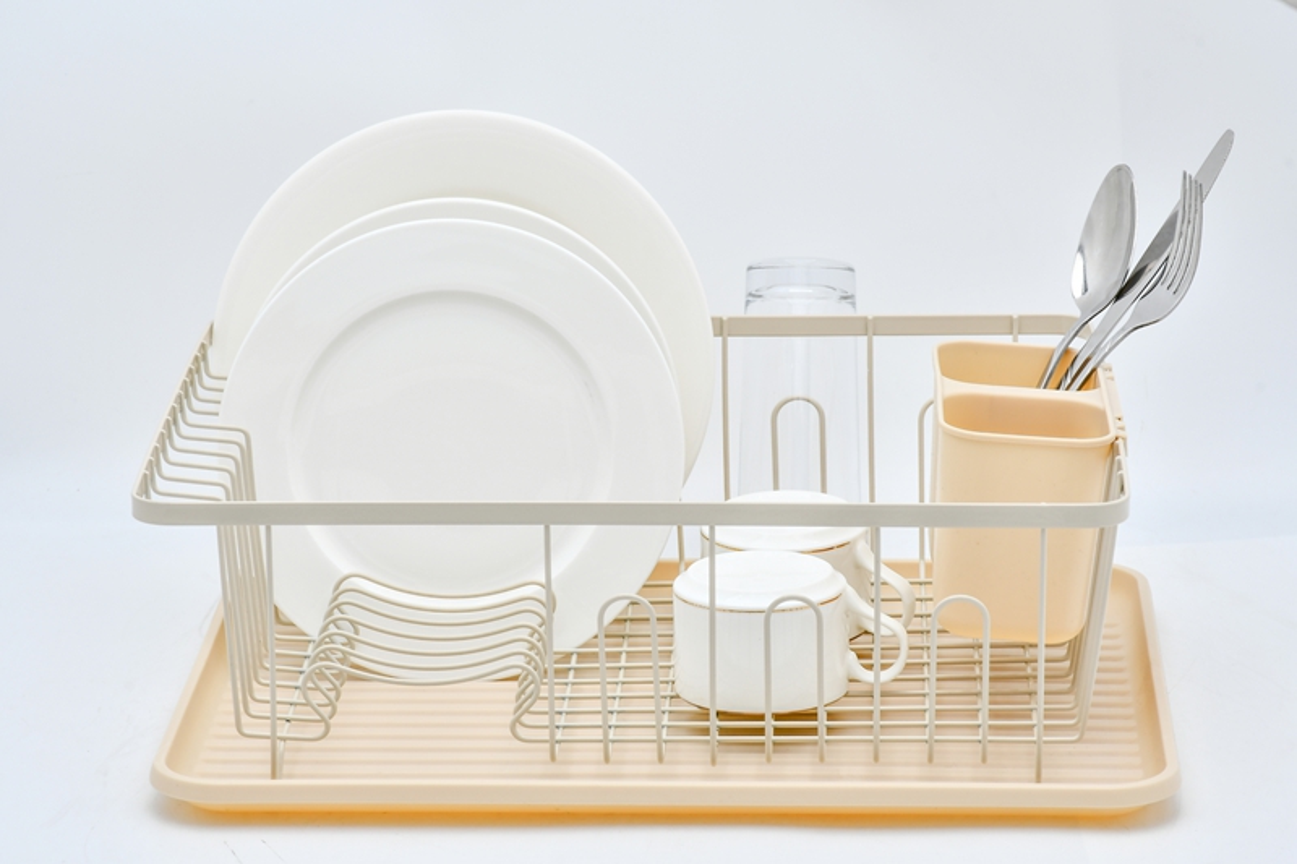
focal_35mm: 142
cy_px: 432
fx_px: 5115
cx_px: 648
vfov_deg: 9.7
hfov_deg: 14.5
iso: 100
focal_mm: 95
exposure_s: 1/30
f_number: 13
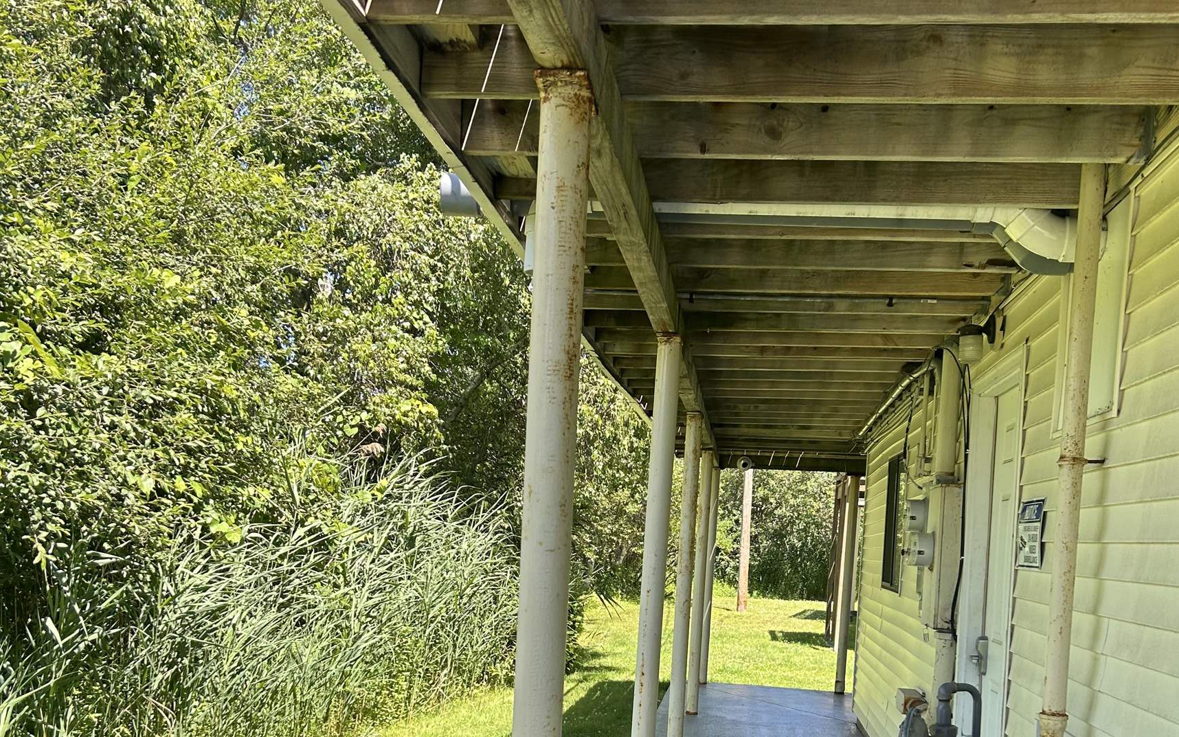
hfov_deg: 52.7
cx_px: 592
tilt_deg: -3.5
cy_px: 605
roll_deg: -3.8
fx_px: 1189
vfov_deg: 33.3
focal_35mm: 37
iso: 50
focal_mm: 5.7
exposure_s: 1/753
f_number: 1.5
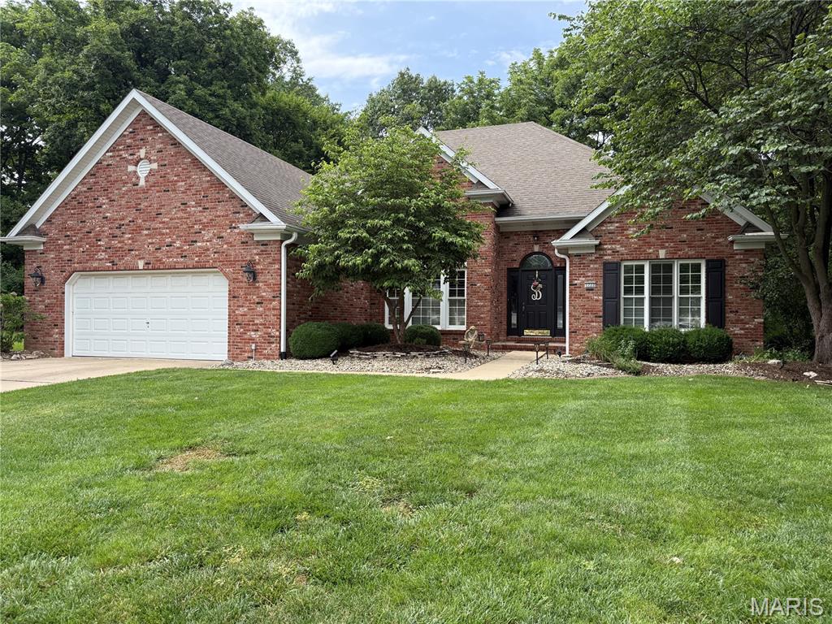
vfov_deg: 56.8
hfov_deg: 71.6
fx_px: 577
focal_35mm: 24
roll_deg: -0.4
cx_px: 416
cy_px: 312
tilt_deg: +0.5
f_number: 1.78
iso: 100
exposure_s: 1/1493
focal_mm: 6.76
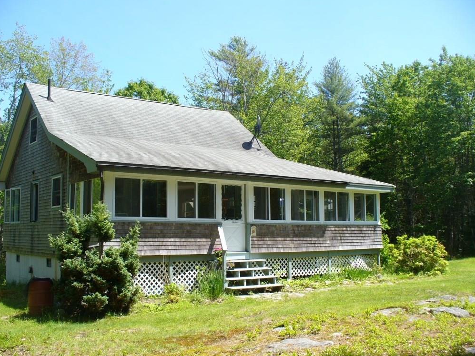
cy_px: 180
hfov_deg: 49.0
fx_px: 521
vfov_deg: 37.7
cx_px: 232
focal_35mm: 38
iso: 80
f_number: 5.6
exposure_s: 1/125
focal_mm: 6.1
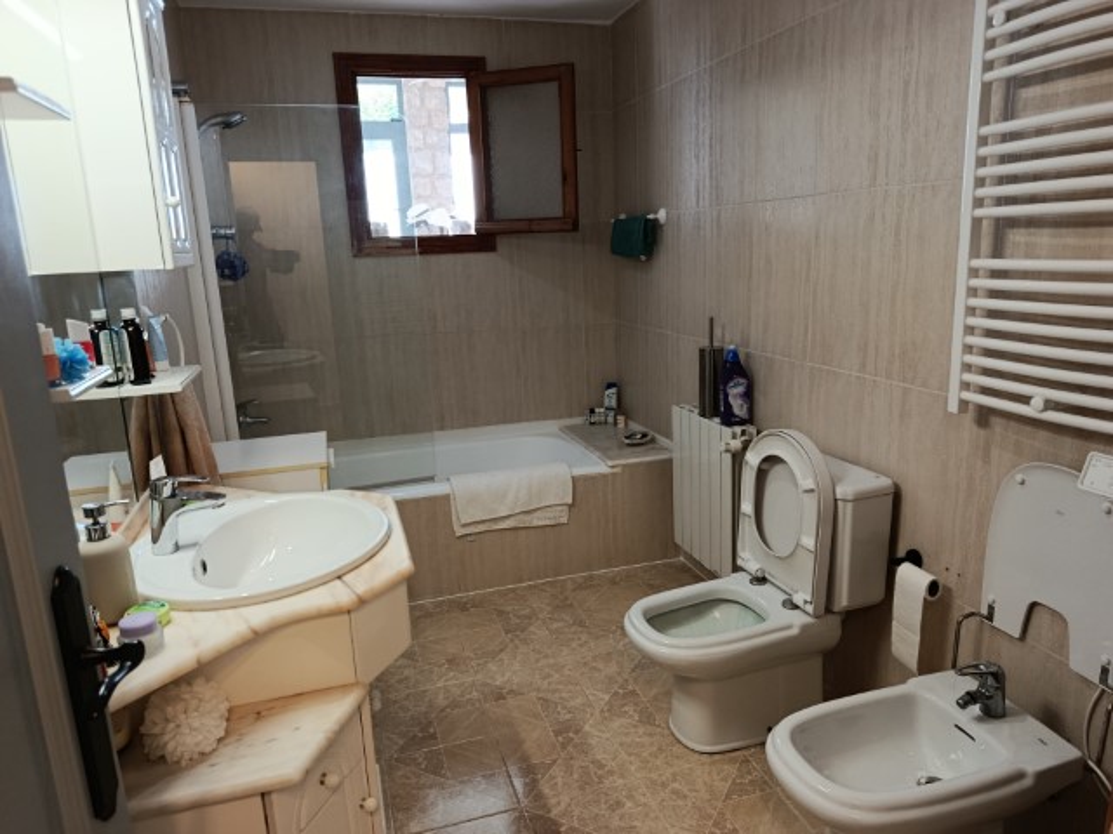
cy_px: 417
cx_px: 556
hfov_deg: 71.6
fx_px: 772
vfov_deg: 56.8
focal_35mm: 24
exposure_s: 1/100
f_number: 1.7
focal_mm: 5.24
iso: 581
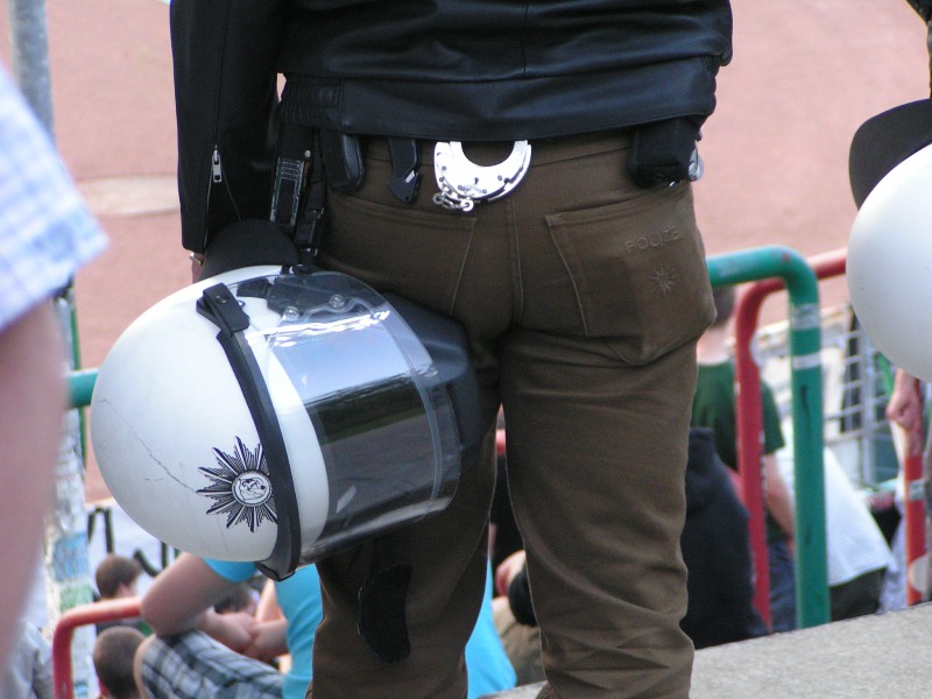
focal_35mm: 180
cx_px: 466
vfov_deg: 8.2
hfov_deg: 11.0
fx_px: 4846
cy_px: 350
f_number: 3.5
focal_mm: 27.5
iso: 200
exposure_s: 1/60
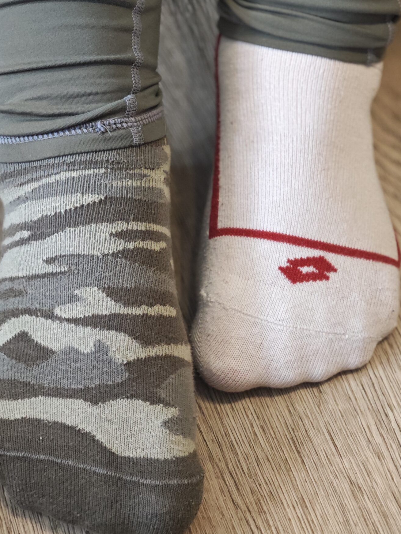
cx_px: 180
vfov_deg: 22.2
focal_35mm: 88
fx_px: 1359
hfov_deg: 16.8
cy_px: 188
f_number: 2
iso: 4000
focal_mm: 9
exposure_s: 1/20
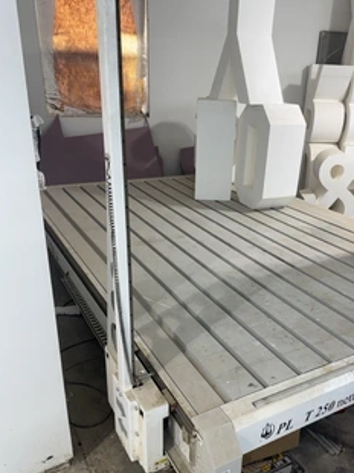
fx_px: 423
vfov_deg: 58.2
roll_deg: -3.0
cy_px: 270
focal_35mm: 31
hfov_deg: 45.2
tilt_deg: -24.8
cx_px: 208
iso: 80
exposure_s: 1/120
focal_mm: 6.76
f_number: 1.78
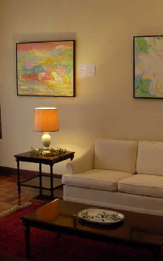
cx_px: 84
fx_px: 391
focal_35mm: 55
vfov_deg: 36.9
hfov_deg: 23.6
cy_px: 131
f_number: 2.9
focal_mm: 6.3
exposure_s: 1/10
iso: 79
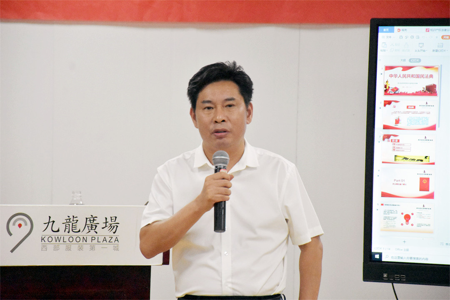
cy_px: 150
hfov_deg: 9.8
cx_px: 225
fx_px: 2625
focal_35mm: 210
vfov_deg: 6.5
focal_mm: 140
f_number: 5.6
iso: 12800
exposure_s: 1/500
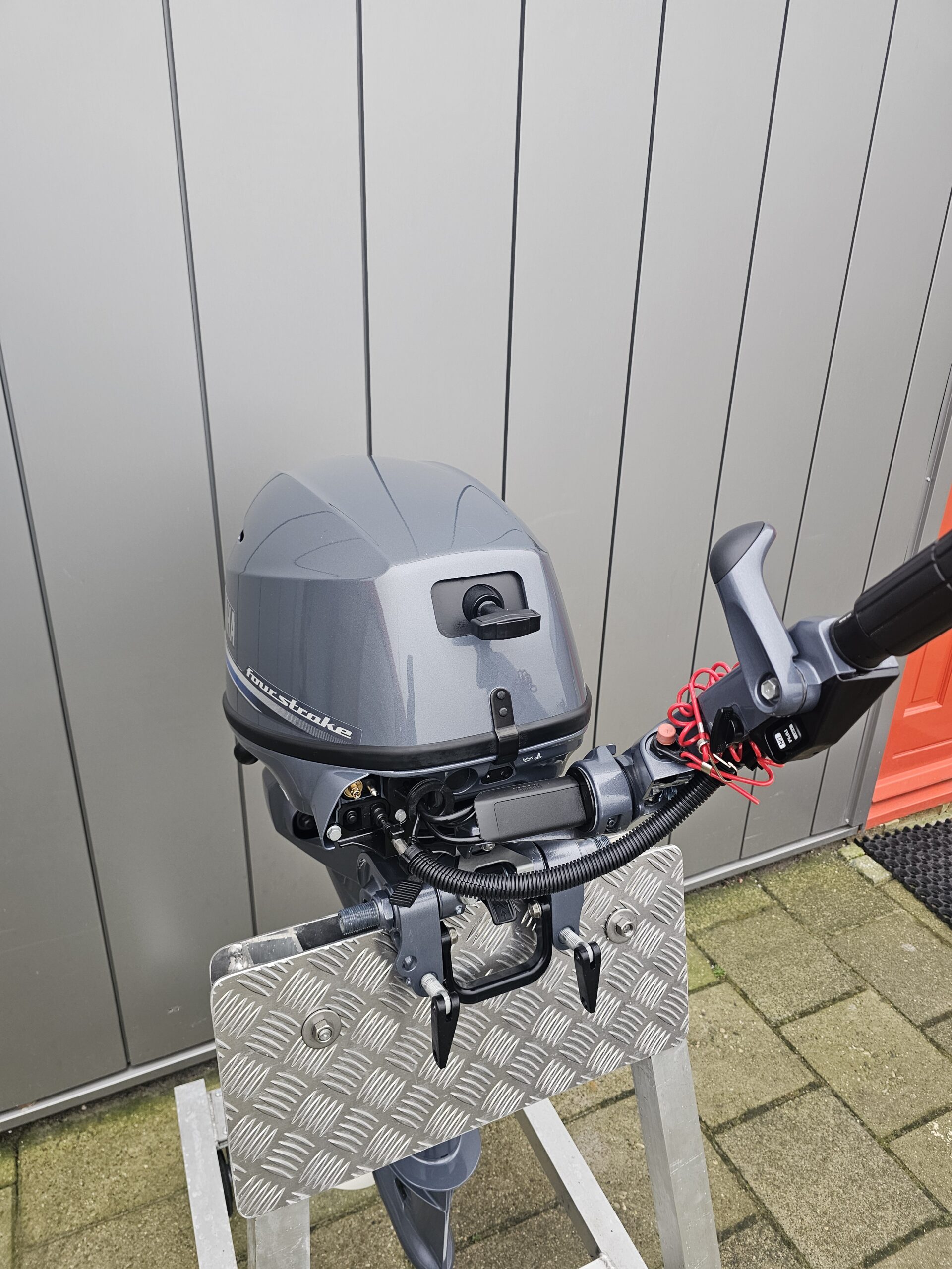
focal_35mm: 23
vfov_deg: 73.9
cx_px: 476
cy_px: 634
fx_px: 843
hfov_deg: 58.9
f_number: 1.7
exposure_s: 1/100
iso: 125
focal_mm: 6.3
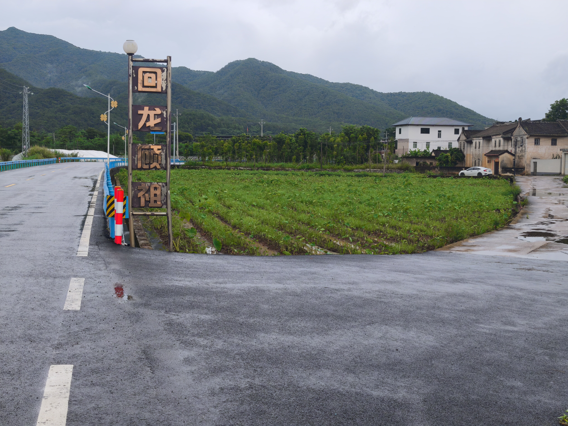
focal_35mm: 46
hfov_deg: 41.2
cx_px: 284
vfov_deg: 31.5
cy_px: 213
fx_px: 755
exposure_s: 1/1332
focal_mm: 6.57
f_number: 1.6
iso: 50
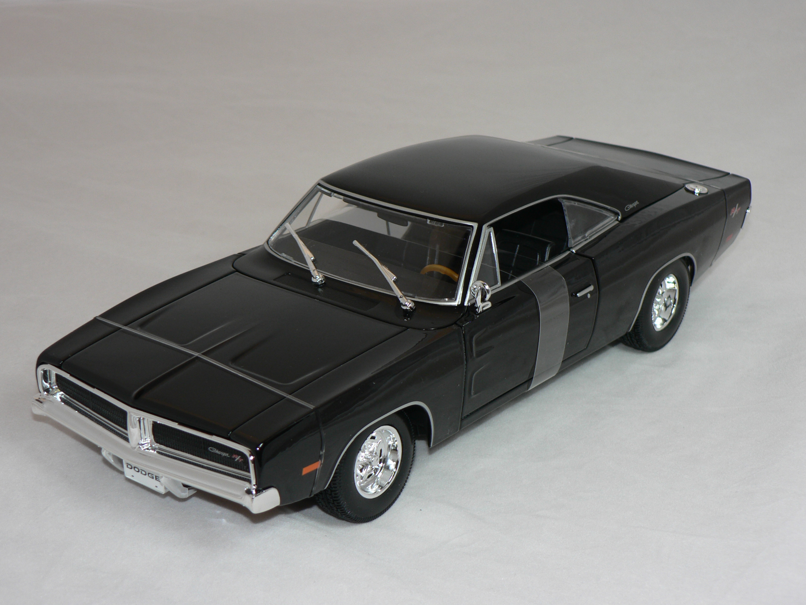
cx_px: 403
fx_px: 1560
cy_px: 302
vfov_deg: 21.9
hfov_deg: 29.0
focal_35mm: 67
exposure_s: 1/60
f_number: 3.2
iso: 80
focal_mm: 11.2
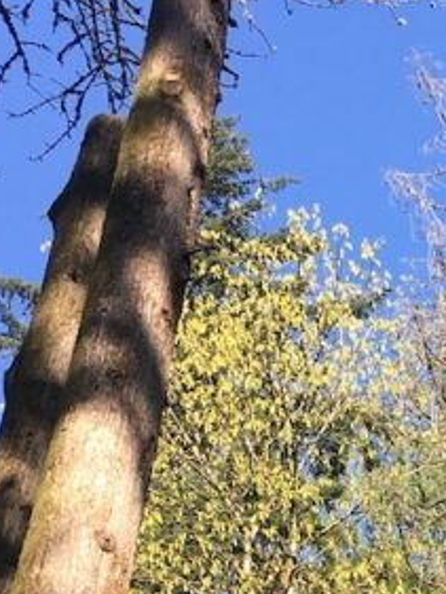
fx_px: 1871
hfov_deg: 13.2
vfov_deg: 16.9
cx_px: 539
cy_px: 791
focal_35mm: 109
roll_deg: +3.4
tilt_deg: +33.5
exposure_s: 1/430
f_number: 2.2
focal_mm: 4.15
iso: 25
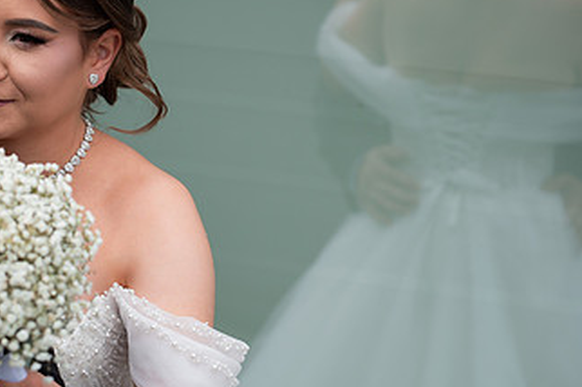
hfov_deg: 15.1
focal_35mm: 135
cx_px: 96
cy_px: 192
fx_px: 2180
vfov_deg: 10.1
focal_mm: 75
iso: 200
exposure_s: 1/800
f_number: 3.5
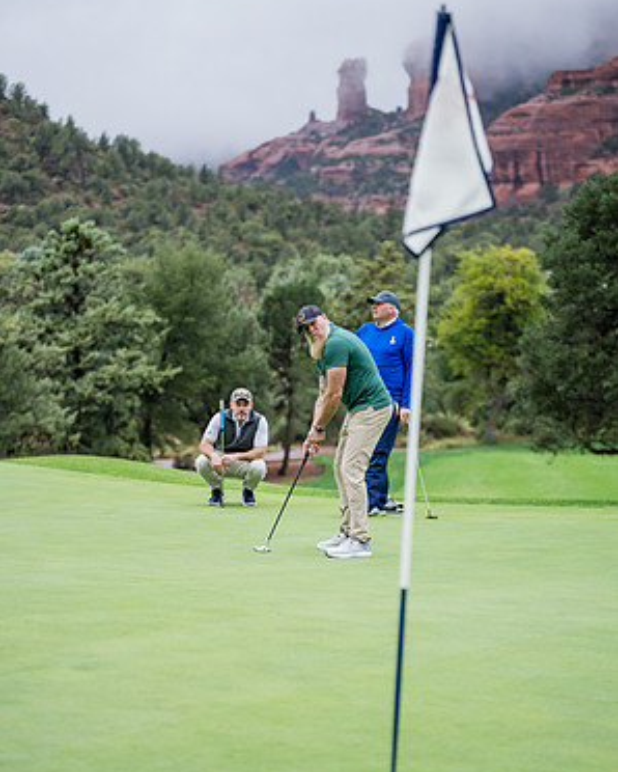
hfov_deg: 14.1
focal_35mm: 109
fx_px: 2490
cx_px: 309
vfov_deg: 17.6
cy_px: 438
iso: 500
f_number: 2.8
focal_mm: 96
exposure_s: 1/1250
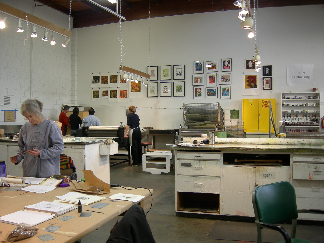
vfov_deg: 39.7
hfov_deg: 51.4
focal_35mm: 36
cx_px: 162
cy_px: 122
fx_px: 337
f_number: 2.7
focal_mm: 7.5
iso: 64
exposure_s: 1/26.8
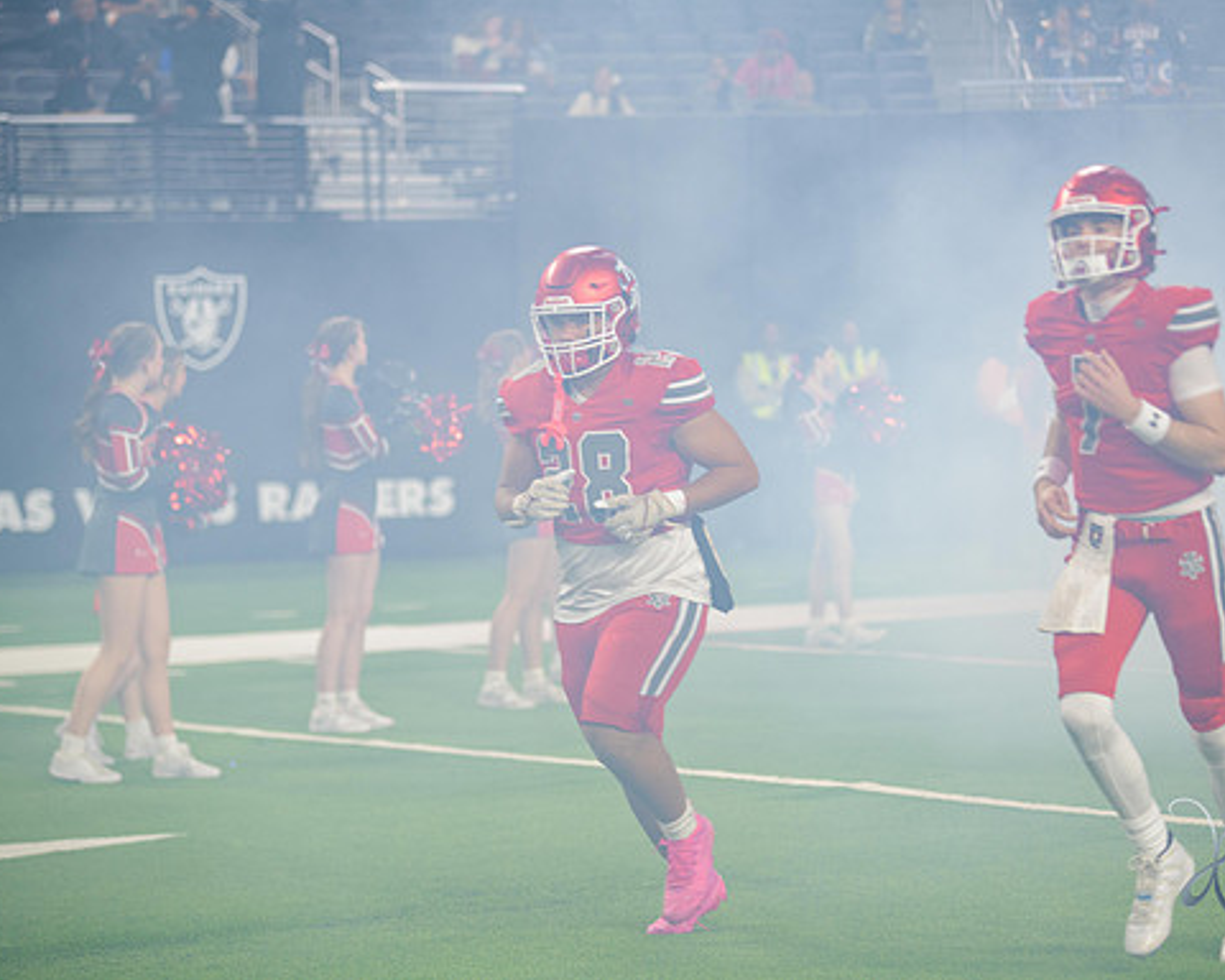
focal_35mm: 136
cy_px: 491
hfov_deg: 14.2
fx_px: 4931
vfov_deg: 11.4
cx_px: 702
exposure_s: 1/400
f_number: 2.8
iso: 1000
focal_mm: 120
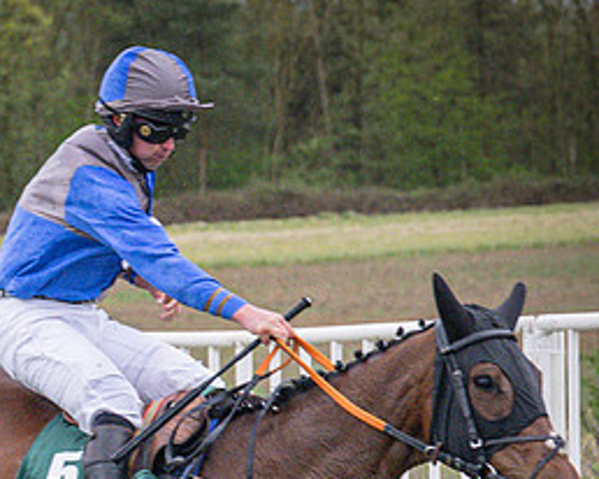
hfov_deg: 5.2
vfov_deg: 4.2
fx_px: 6554
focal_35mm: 370
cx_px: 64
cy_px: 469
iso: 1600
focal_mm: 70
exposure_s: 1/1000
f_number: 4
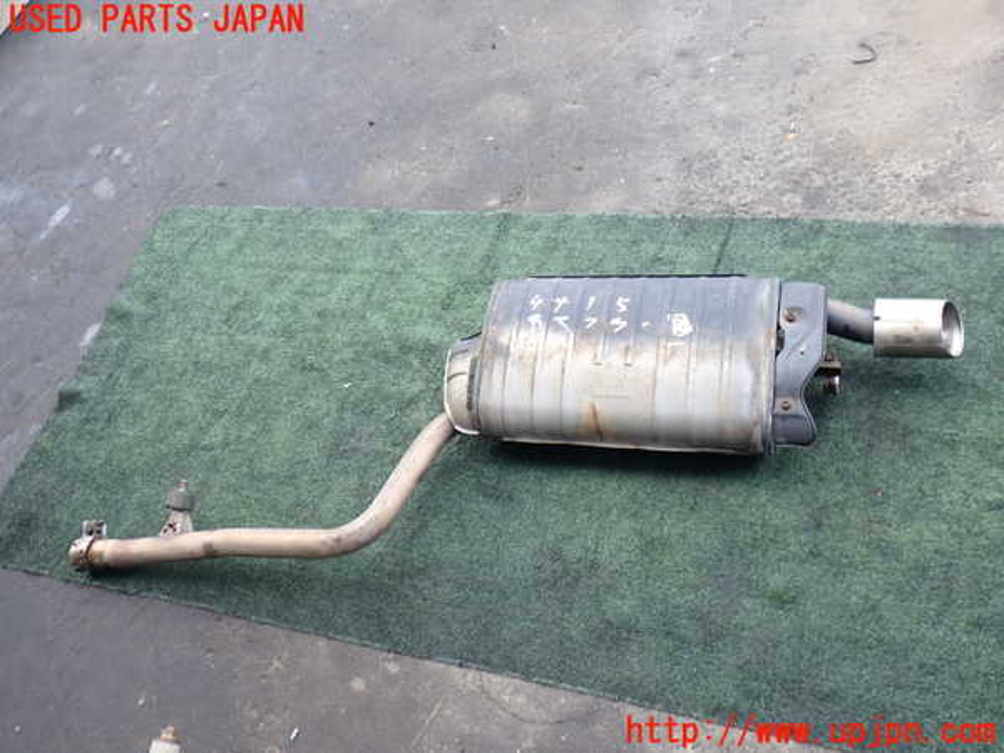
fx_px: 870
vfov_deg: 46.8
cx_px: 502
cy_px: 376
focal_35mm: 30
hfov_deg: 60.0
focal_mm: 5.4
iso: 100
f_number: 2.3
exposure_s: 1/125
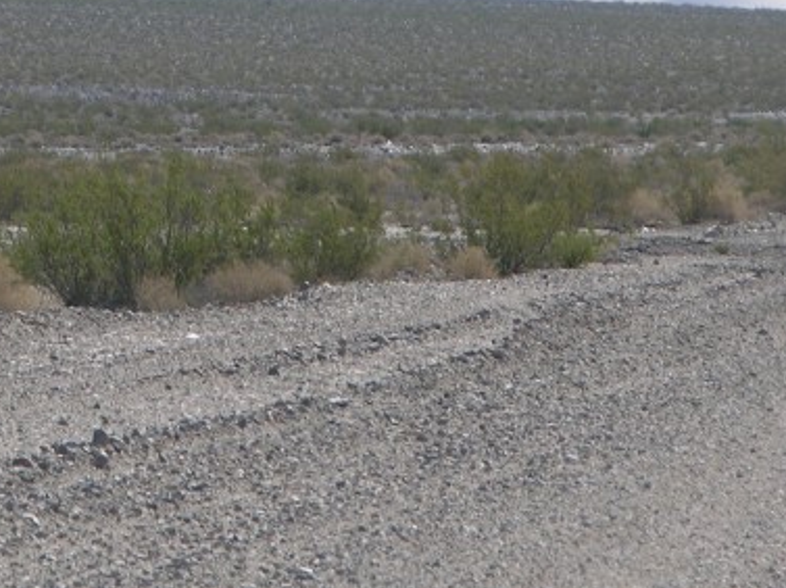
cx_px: 19
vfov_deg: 2.6
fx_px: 12953
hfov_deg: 3.5
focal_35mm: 571
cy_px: -115
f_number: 5.7
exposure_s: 1/273
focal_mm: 52.4
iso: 50
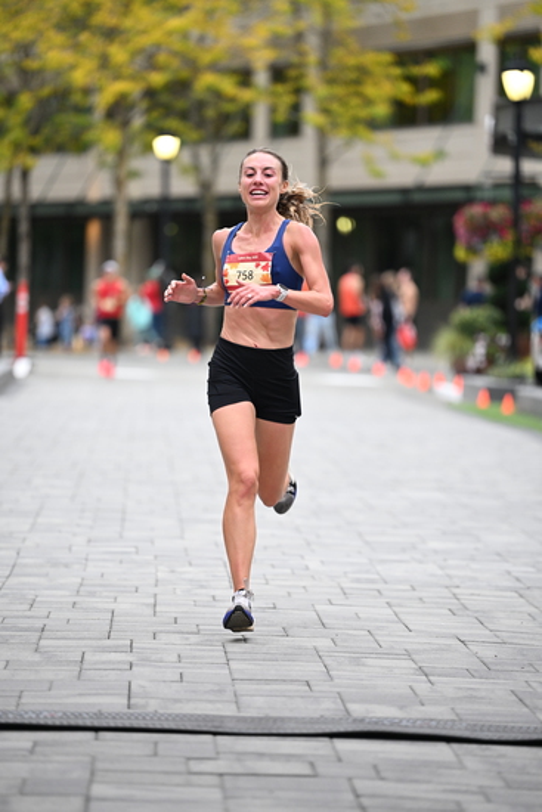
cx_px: 271
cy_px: 406
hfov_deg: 8.6
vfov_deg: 12.8
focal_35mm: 160
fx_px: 3611
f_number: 2.8
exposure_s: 1/1000
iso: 1600
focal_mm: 160
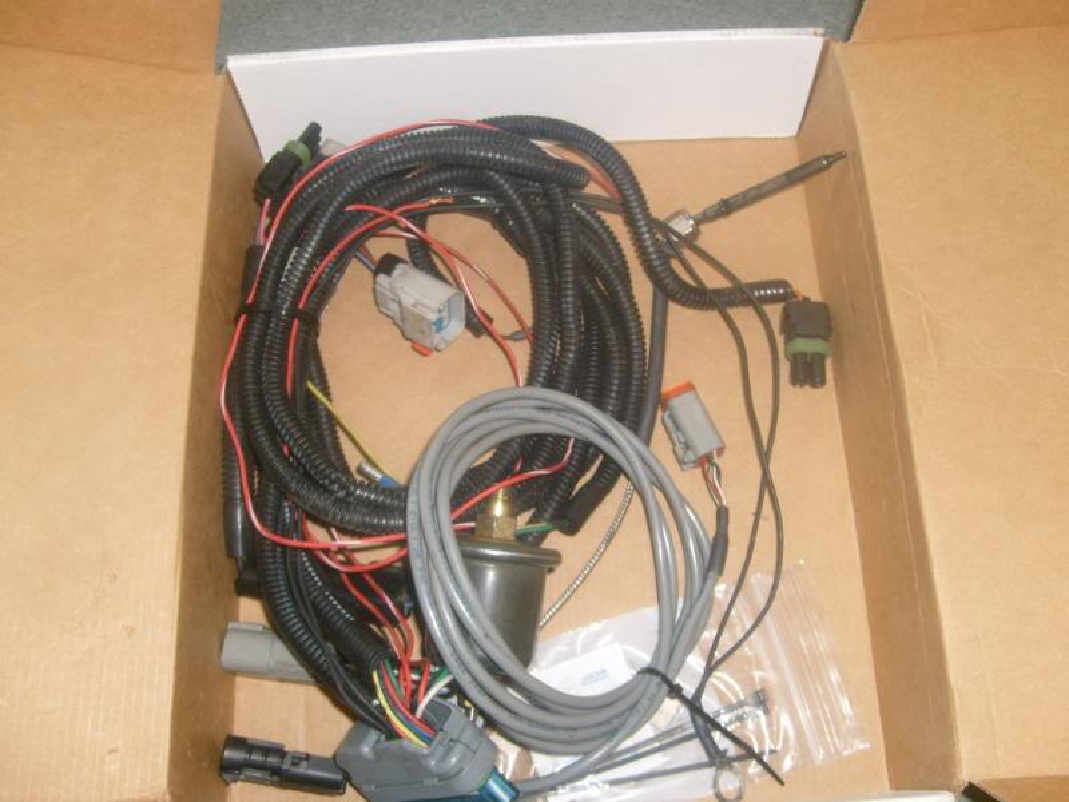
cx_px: 534
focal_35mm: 35
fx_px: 1081
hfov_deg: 52.6
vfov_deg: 40.7
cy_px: 401
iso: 100
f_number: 2.8
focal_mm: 5.8
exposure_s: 1/45
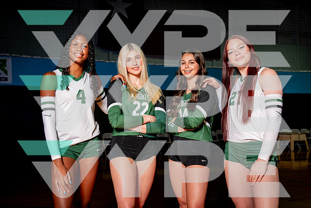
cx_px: 156
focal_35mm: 42
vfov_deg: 31.6
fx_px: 366
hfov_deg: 46.0
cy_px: 104
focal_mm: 42
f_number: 5
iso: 250
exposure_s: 1/200
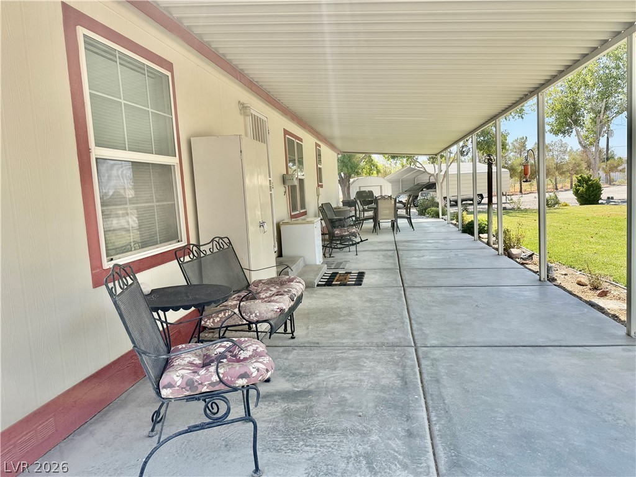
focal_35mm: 24
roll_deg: +2.8
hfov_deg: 71.6
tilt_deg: -5.2
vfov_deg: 56.8
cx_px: 318
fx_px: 441
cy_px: 238
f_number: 1.78
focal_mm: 6.76
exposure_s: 1/1727
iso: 100
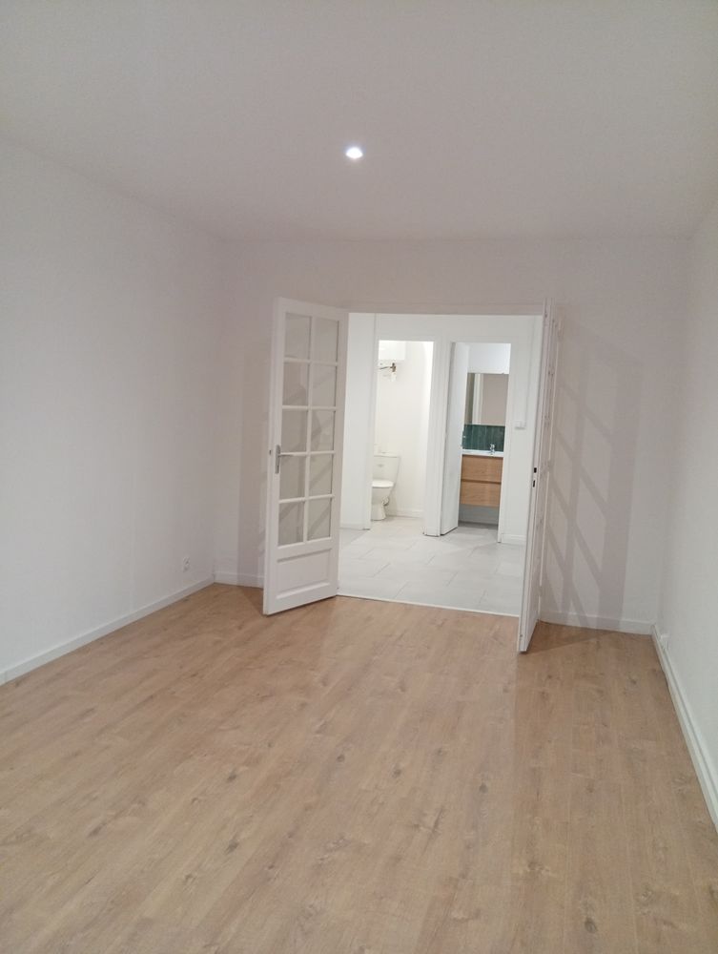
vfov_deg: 65.2
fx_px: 745
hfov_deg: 51.5
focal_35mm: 27
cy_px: 477
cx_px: 359
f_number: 1.8
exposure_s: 1/33.3
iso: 319
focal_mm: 3.84
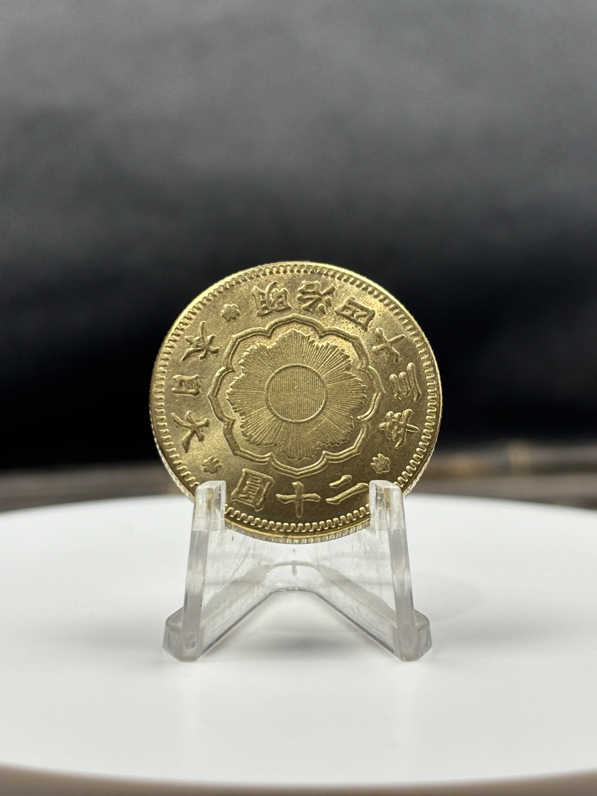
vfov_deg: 36.8
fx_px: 1196
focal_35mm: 52
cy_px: 398
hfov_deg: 28.0
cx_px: 298
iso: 50
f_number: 1.6
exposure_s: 1/60
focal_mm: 5.96
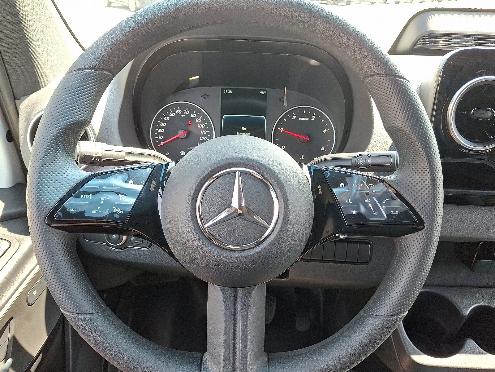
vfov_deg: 54.9
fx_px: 357
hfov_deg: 69.4
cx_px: 248
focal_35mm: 25
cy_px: 186
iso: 55
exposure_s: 1/100
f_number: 1.8
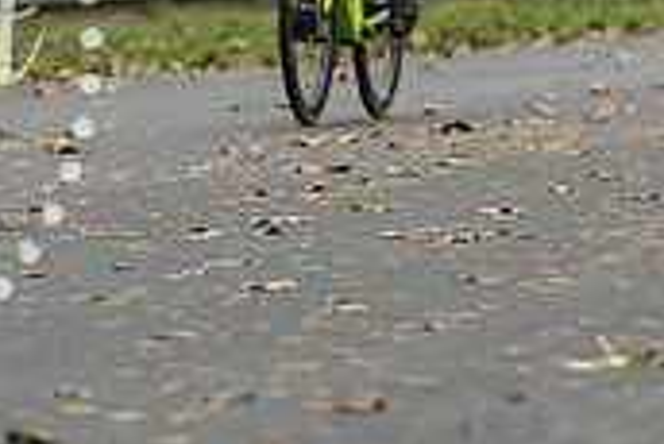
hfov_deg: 4.1
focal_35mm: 504
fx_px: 9304
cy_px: -154
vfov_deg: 2.7
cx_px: -106
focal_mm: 107
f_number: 2.8
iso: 800
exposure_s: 1/1250
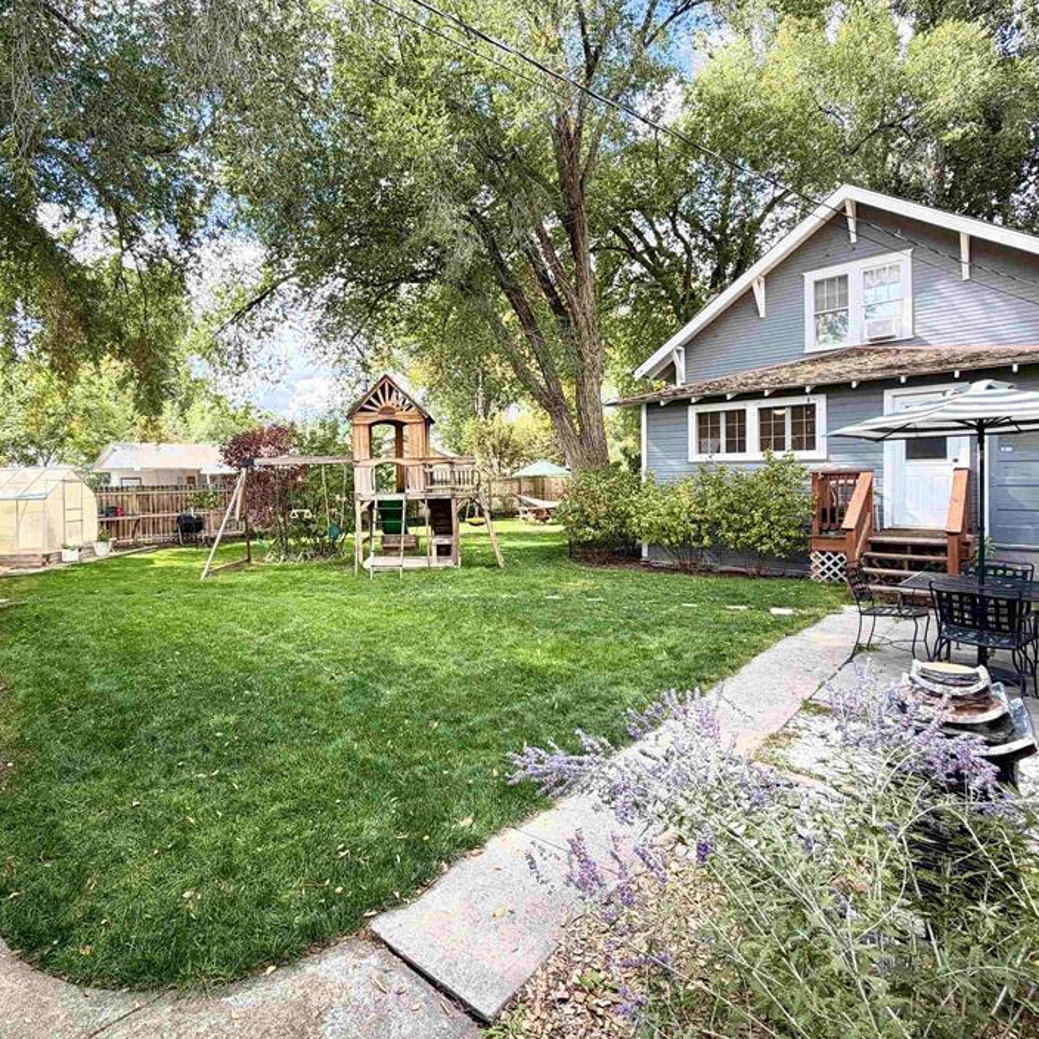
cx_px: 453
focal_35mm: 18
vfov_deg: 80.6
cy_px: 487
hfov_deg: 80.3
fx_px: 611
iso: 50
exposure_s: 1/285
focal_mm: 2.22
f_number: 2.2
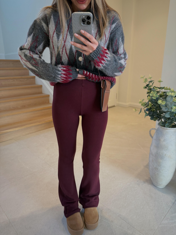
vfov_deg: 71.6
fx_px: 163
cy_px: 118
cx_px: 88
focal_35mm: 24
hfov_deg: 56.8
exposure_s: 1/121
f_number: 1.78
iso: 160
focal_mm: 6.76
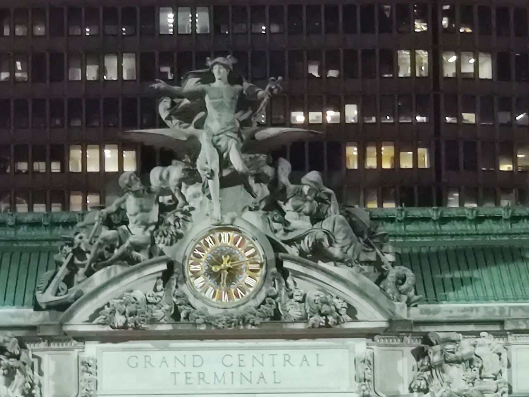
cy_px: 198
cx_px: 264
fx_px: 1131
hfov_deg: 26.3
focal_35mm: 74
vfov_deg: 19.9
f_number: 2.44
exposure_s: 1/17
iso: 1600
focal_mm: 6.95
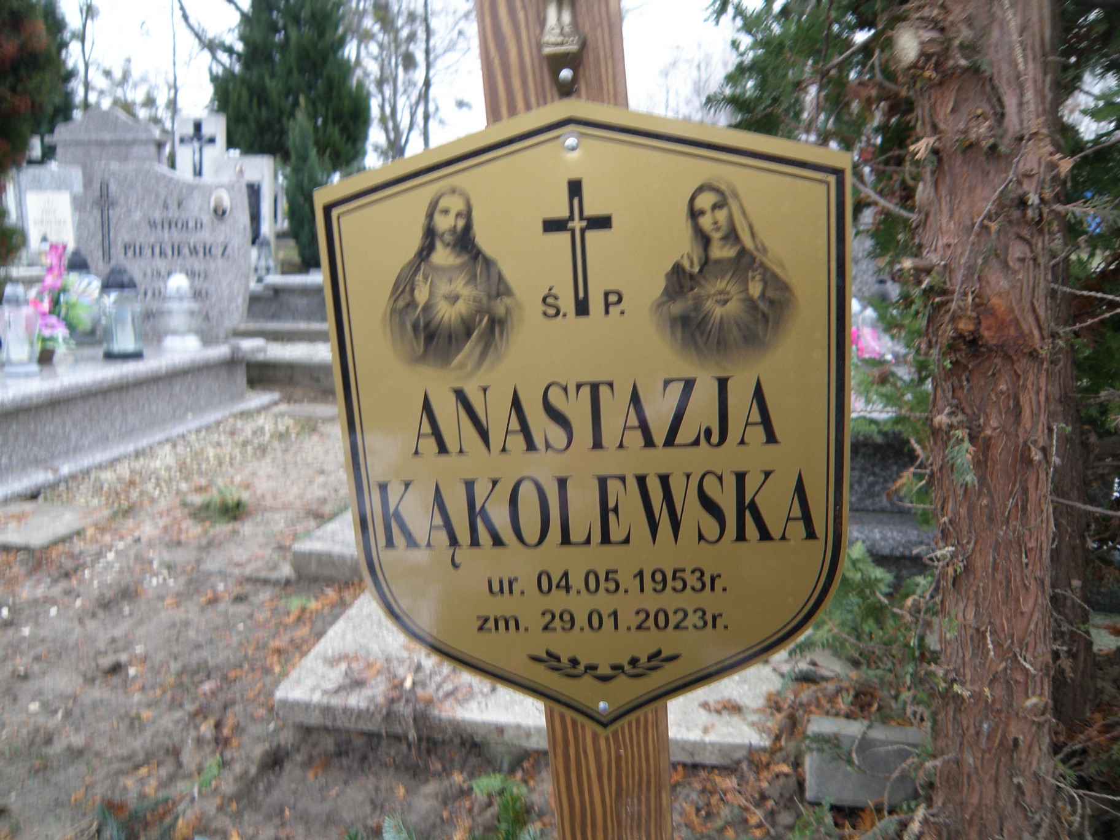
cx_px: 560
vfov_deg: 53.1
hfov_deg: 67.3
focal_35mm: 26
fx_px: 841
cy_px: 420
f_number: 2.8
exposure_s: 1/30
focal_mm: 4.6
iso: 64
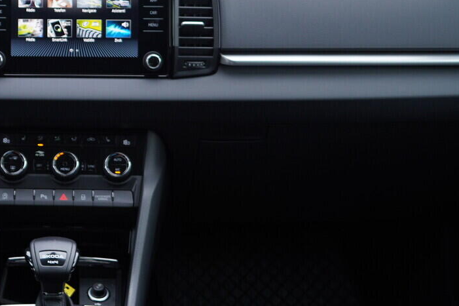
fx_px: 943
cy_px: 49
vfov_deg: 18.2
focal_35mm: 74
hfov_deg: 26.4
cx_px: 45
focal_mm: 24
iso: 125
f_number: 2.8
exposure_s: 1/40
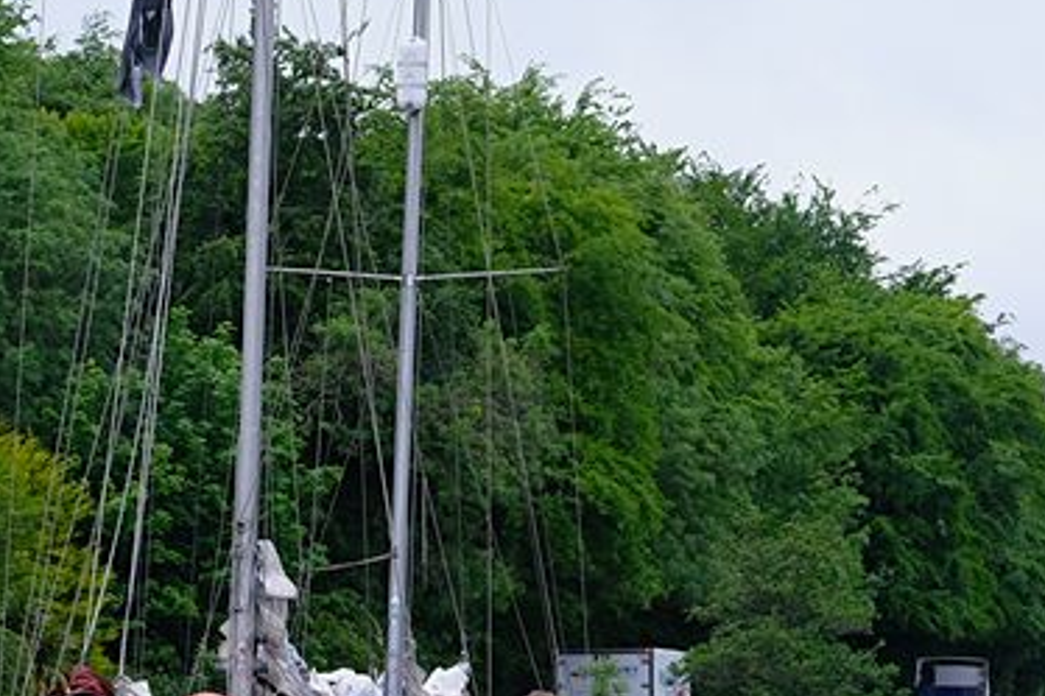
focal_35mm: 291
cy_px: 618
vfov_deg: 4.7
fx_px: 8443
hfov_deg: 7.1
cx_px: 87
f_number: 5
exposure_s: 1/480
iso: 800
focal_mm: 80.4
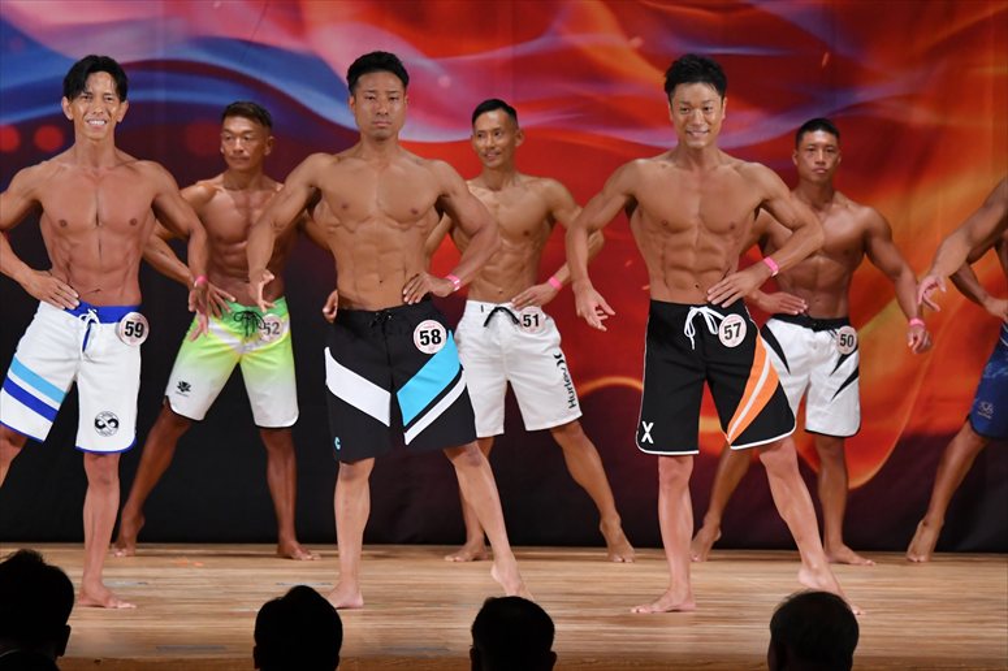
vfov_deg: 5.7
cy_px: 336
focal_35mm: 240
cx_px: 504
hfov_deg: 8.6
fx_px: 6717
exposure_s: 1/400
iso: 3200
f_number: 5.6
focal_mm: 160
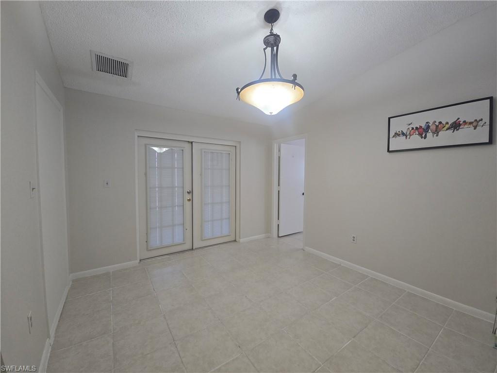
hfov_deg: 106.2
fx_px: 187
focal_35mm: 13
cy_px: 186
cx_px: 248
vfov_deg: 89.9
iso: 160
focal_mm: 2.2
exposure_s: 1/60
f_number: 2.2
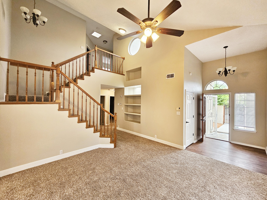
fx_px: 100
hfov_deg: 106.2
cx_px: 134
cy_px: 100
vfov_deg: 89.9
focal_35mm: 13
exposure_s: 1/60
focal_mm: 2.2
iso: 200
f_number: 2.2
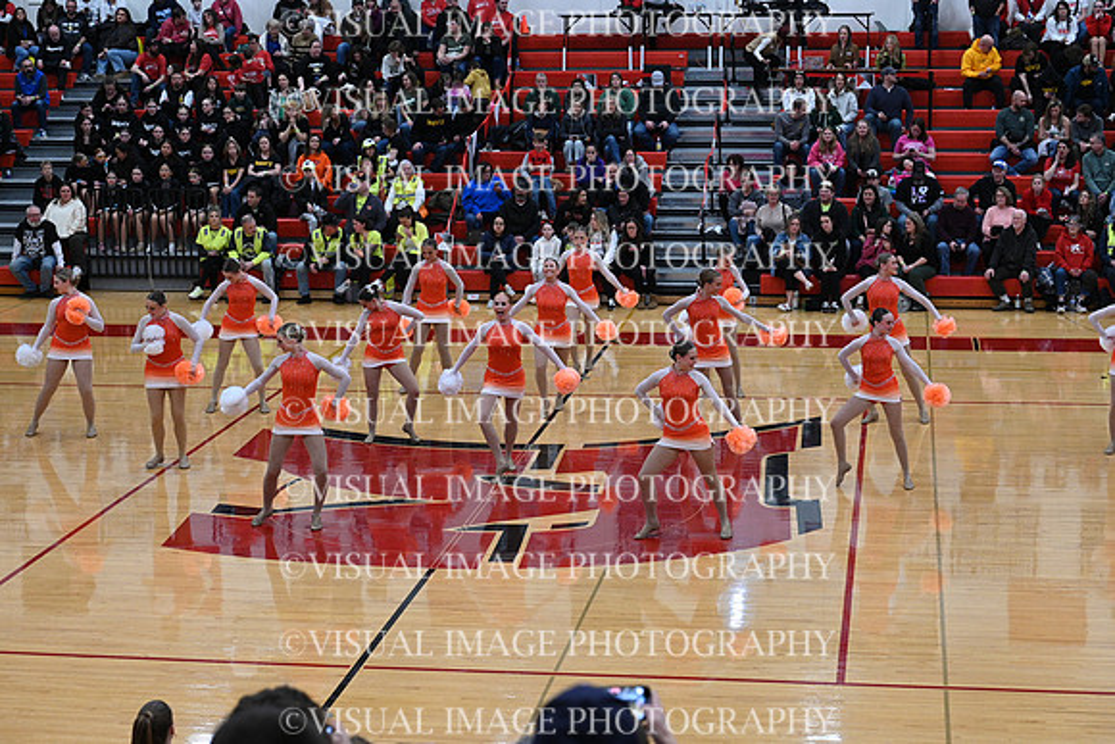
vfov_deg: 19.5
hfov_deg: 28.8
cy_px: 372
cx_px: 558
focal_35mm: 70
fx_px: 2168
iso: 4000
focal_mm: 70
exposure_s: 1/400
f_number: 4
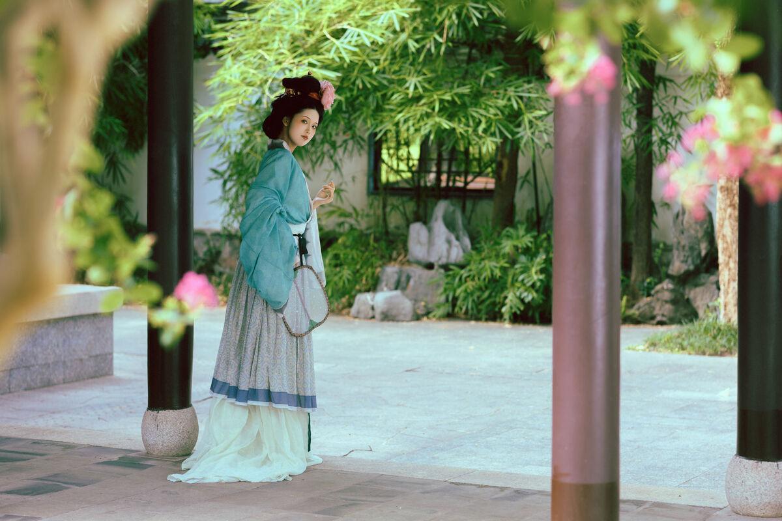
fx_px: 1846
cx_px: 391
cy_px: 260
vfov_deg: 16.1
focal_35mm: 85
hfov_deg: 23.9
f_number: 3.2
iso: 100
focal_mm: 85
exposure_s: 1/125
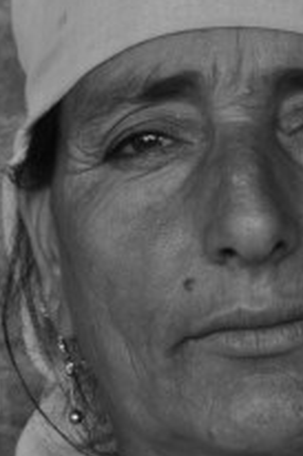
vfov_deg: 7.1
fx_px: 3680
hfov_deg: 4.7
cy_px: 184
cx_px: 230
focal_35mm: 291
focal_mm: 100
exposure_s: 1/250
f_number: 5.3
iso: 720
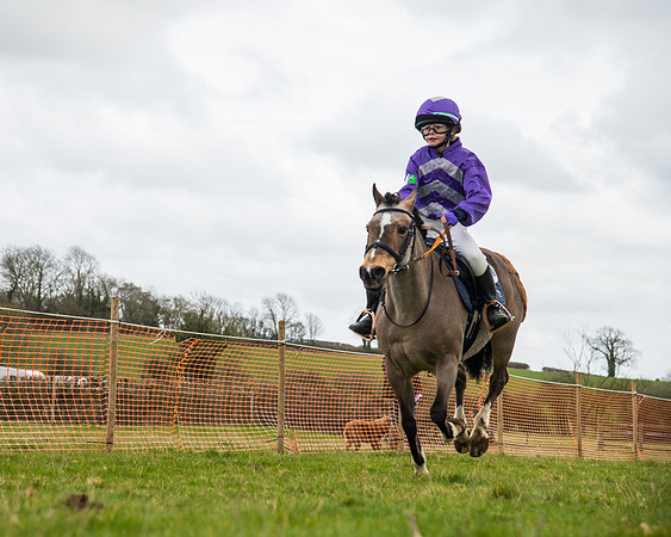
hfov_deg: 17.9
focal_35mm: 107
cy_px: 268
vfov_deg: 14.4
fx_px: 2127
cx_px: 268
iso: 800
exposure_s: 1/1250
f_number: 5
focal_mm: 95
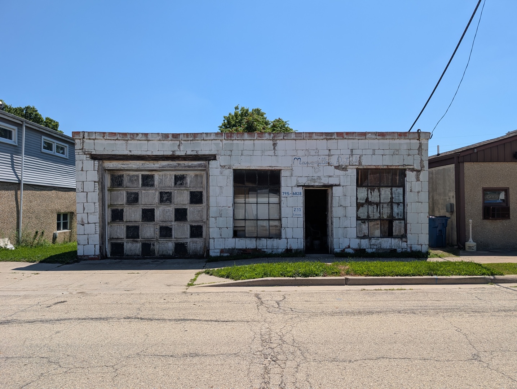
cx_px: 258
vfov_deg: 56.9
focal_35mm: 24
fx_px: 359
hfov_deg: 71.5
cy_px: 194
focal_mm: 6.9
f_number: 1.68
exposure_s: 1/1095
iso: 22
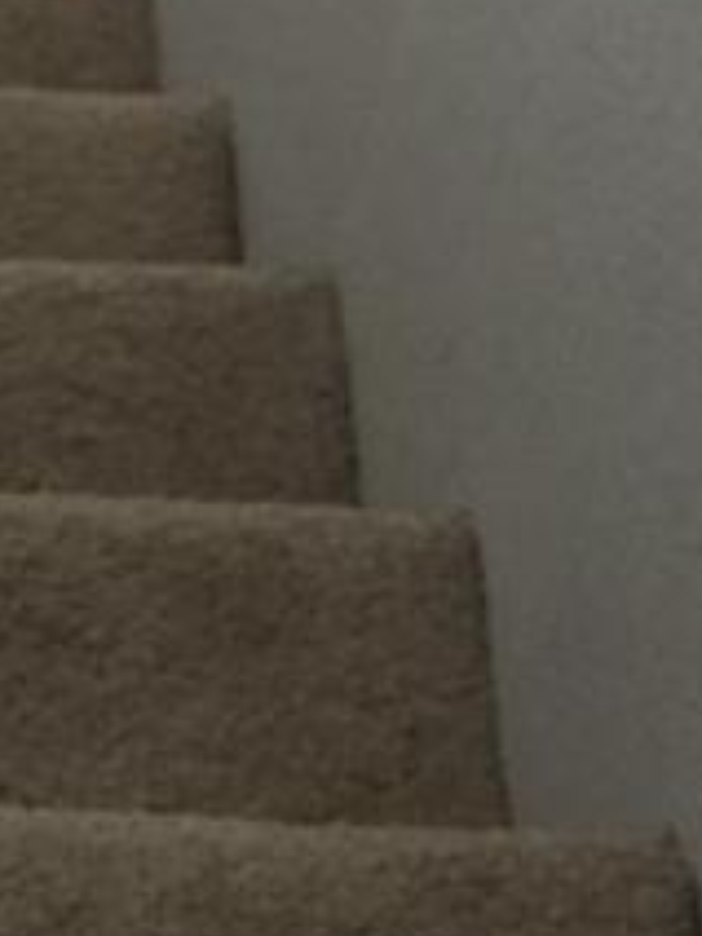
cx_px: -918
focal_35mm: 164
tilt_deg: -54.6
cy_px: 539
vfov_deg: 12.0
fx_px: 4434
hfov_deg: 8.4
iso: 100
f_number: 2.2
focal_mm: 4.15
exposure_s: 1/15
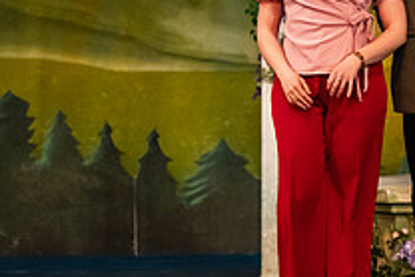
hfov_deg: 5.3
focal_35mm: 391
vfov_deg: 3.5
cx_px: 339
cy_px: 59
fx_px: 4510
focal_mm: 140
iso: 2500
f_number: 3.2
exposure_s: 1/250
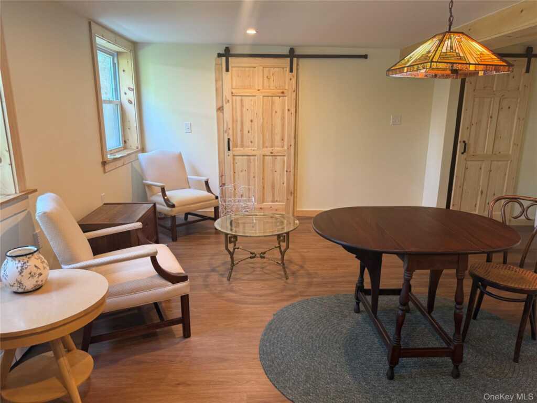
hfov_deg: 71.6
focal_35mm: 24
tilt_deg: -13.7
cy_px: 202
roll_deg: -1.2
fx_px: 372
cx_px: 268
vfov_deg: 56.8
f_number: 1.78
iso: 160
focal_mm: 6.76
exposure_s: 1/60
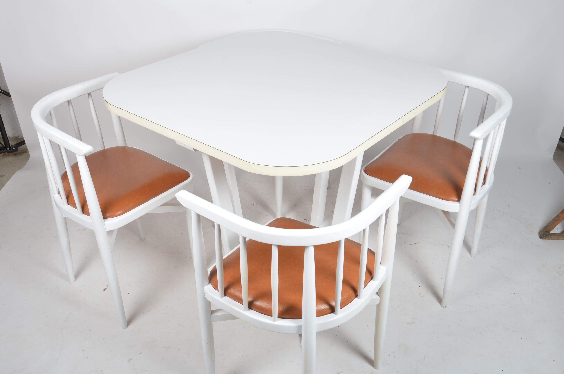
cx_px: 282
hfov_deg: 53.2
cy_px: 187
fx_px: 563
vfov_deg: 36.7
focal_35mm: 36
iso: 100
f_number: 11
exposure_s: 1/160
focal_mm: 24
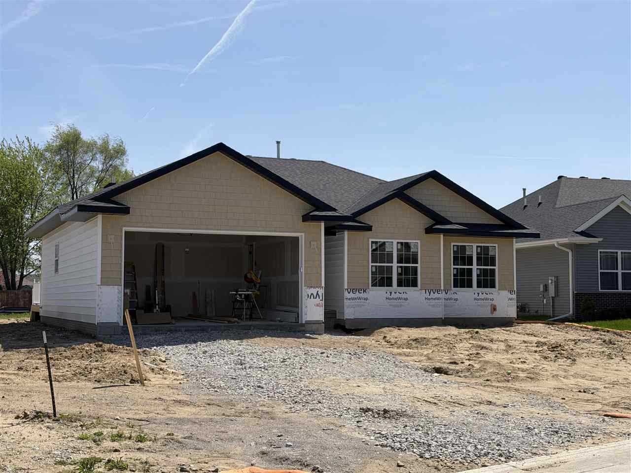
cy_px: 236
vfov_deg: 30.3
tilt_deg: +3.6
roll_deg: -0.1
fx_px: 875
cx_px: 316
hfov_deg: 39.7
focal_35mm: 48
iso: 80
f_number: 1.78
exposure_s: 1/7874
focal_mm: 6.76
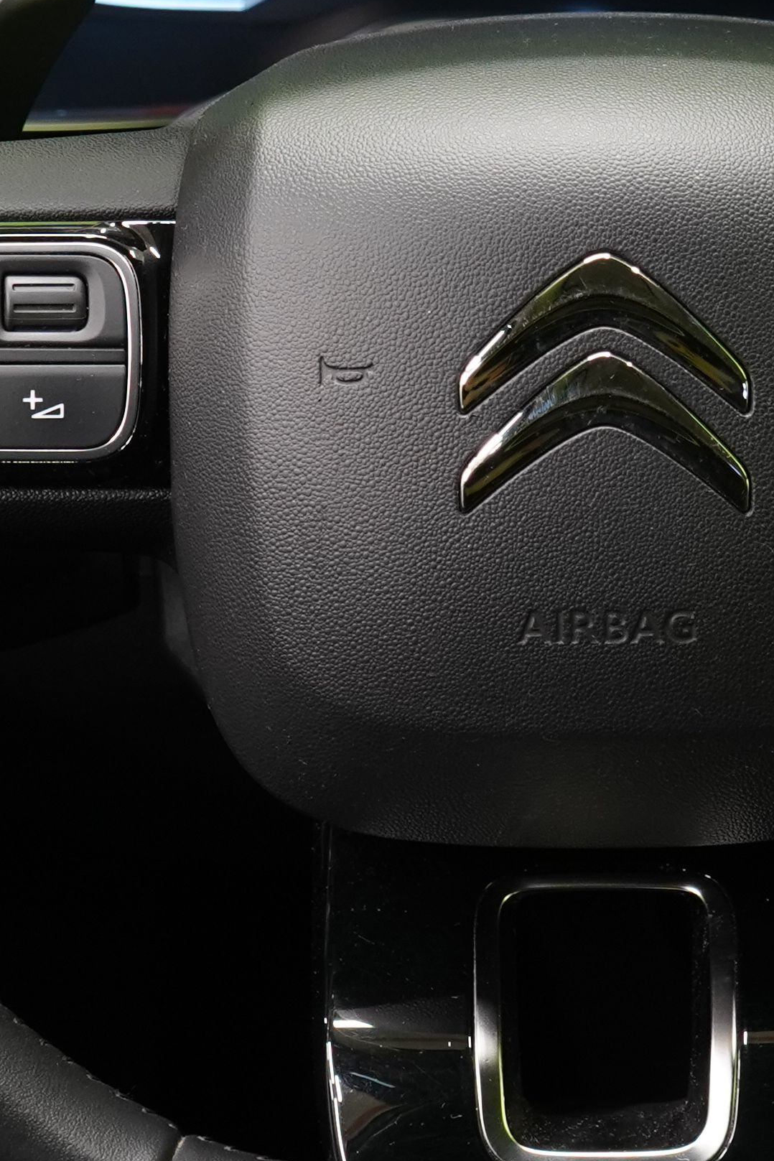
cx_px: 603
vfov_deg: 17.7
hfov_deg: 11.9
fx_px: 3708
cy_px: 348
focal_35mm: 115
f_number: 5
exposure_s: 1/20
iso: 1250
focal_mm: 31
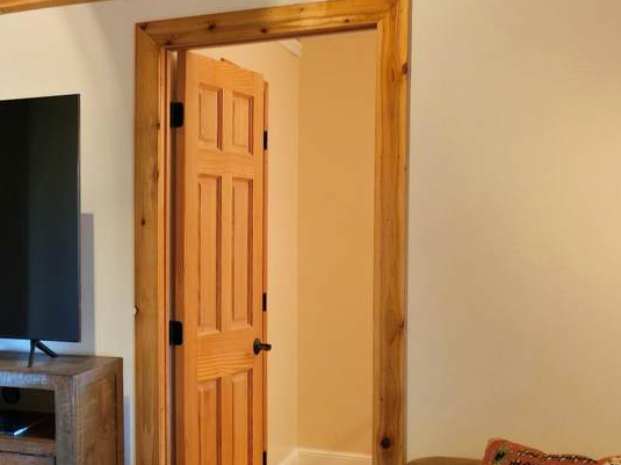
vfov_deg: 26.4
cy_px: 303
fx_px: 986
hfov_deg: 31.9
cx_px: -16
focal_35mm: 55
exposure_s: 1/24
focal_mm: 6.3
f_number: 1.7
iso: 320
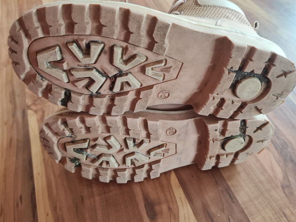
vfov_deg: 49.7
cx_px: 155
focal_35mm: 28
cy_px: 110
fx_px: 239
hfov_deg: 63.4
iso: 250
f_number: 1.8
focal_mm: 5.4
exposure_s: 1/40
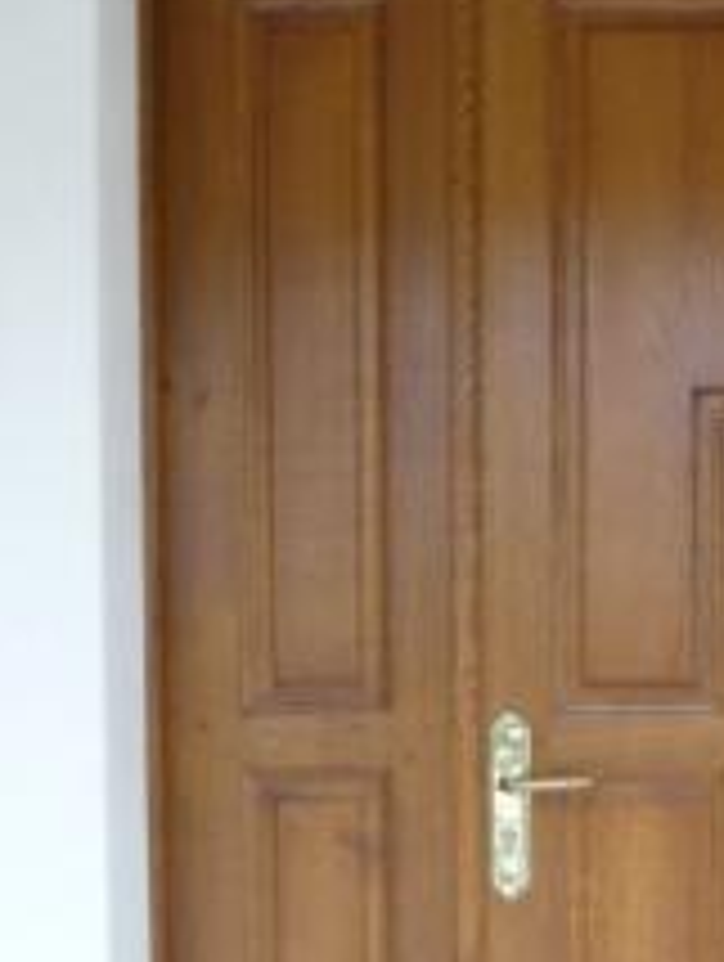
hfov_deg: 20.6
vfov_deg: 27.6
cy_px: 760
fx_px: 1920
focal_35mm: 69
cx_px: 746
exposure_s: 1/50
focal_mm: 5.5
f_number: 2.8
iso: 100
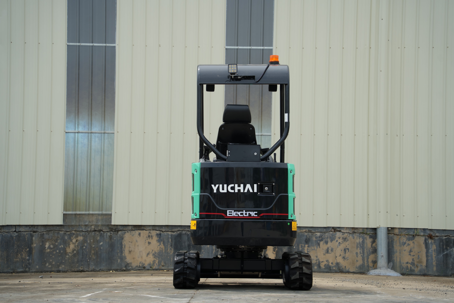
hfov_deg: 23.4
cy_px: 152
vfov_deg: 15.7
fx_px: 1097
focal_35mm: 87
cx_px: 227
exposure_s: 1/640
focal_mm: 87
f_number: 5
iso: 100
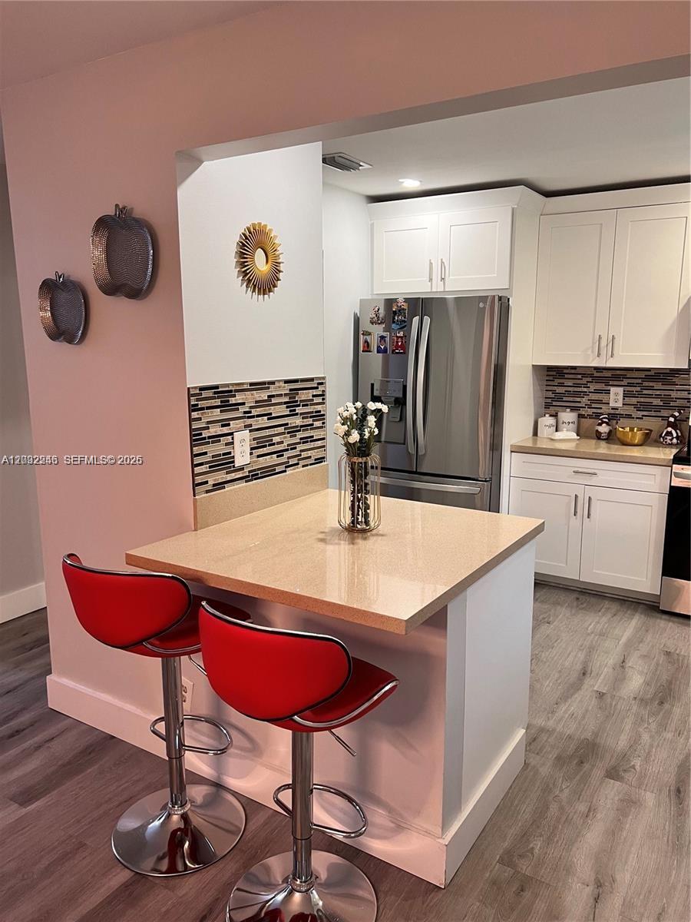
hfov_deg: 53.1
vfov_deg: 67.3
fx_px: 692
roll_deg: +0.4
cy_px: 461
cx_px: 346
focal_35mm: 26
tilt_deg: -10.1
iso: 125
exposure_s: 1/60
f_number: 1.5
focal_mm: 5.7
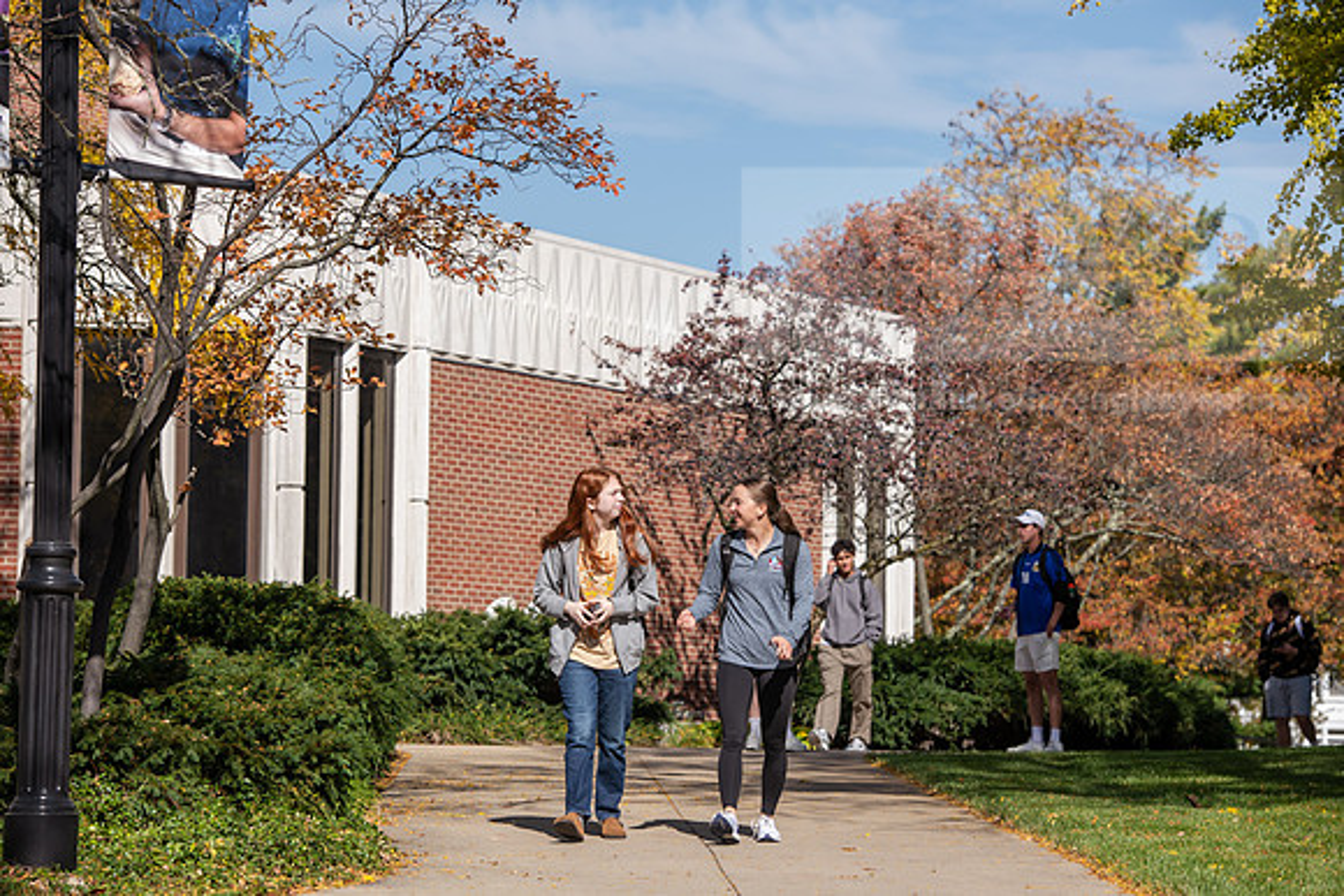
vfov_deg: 11.8
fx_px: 4331
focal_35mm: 116
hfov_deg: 17.6
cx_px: 672
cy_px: 448
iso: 160
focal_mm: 116
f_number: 5.6
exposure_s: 1/640
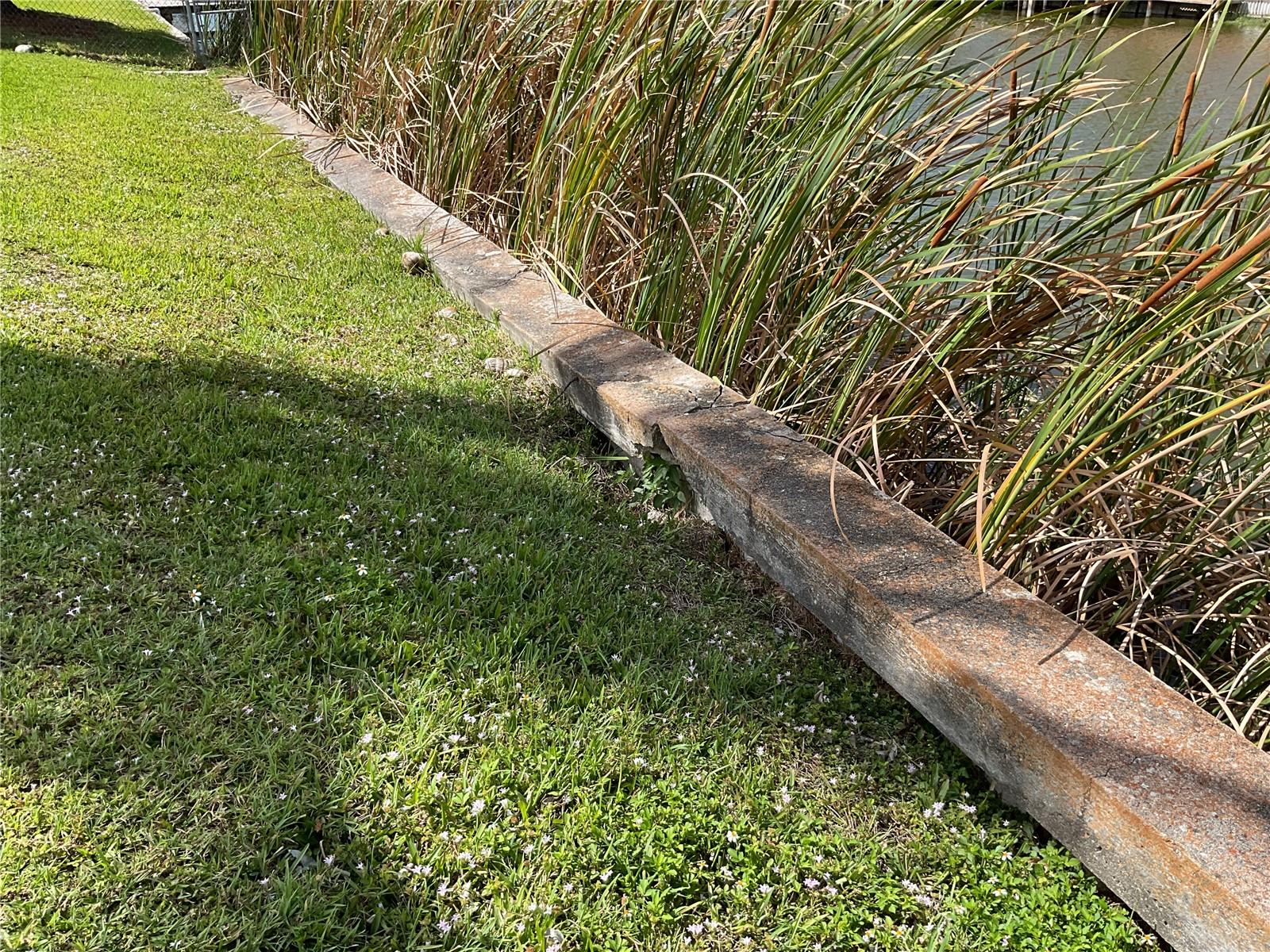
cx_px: 635
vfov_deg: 48.2
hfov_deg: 61.7
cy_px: 476
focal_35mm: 29
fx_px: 1064
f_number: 1.8
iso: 16
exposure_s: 1/898
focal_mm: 3
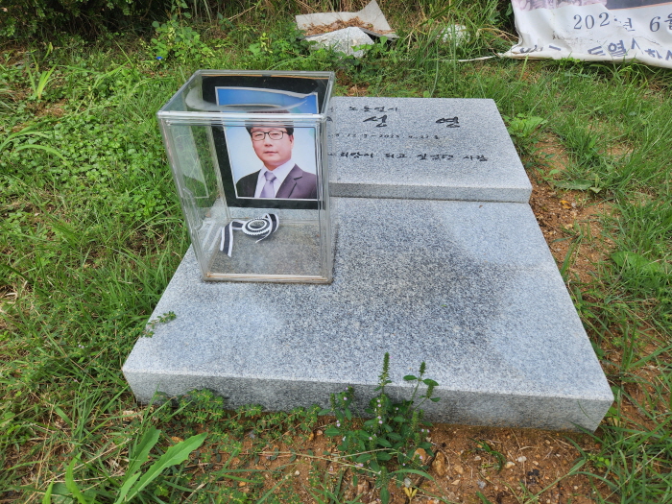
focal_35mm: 23
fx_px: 446
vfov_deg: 58.9
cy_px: 252
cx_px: 336
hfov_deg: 73.9
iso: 20
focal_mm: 5.4
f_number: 1.8
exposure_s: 1/631
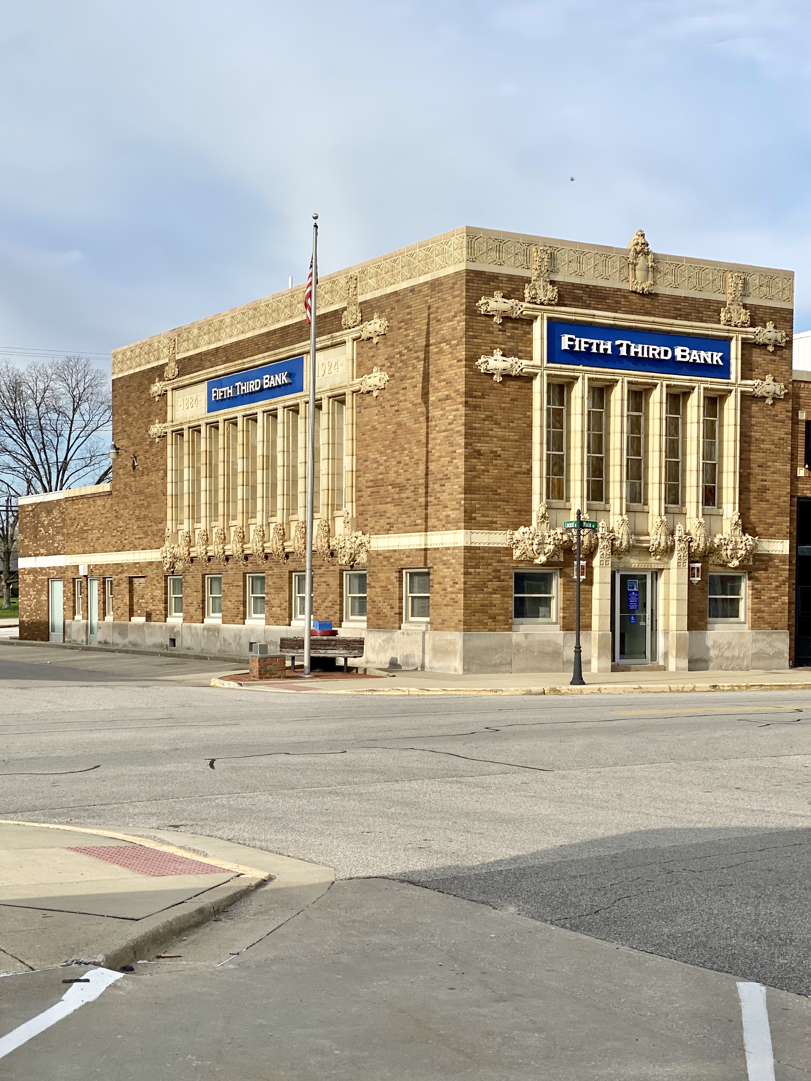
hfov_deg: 28.0
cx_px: 406
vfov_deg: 36.8
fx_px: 1625
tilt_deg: +2.0
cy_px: 540
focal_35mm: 52
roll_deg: -0.7
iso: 20
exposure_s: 1/1332
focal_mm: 6
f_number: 2
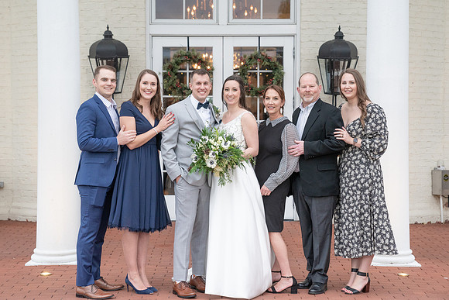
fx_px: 942
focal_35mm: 76
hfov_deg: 26.8
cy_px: 140
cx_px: 216
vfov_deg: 18.1
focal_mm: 70
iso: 2000
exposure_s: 1/200
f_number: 4
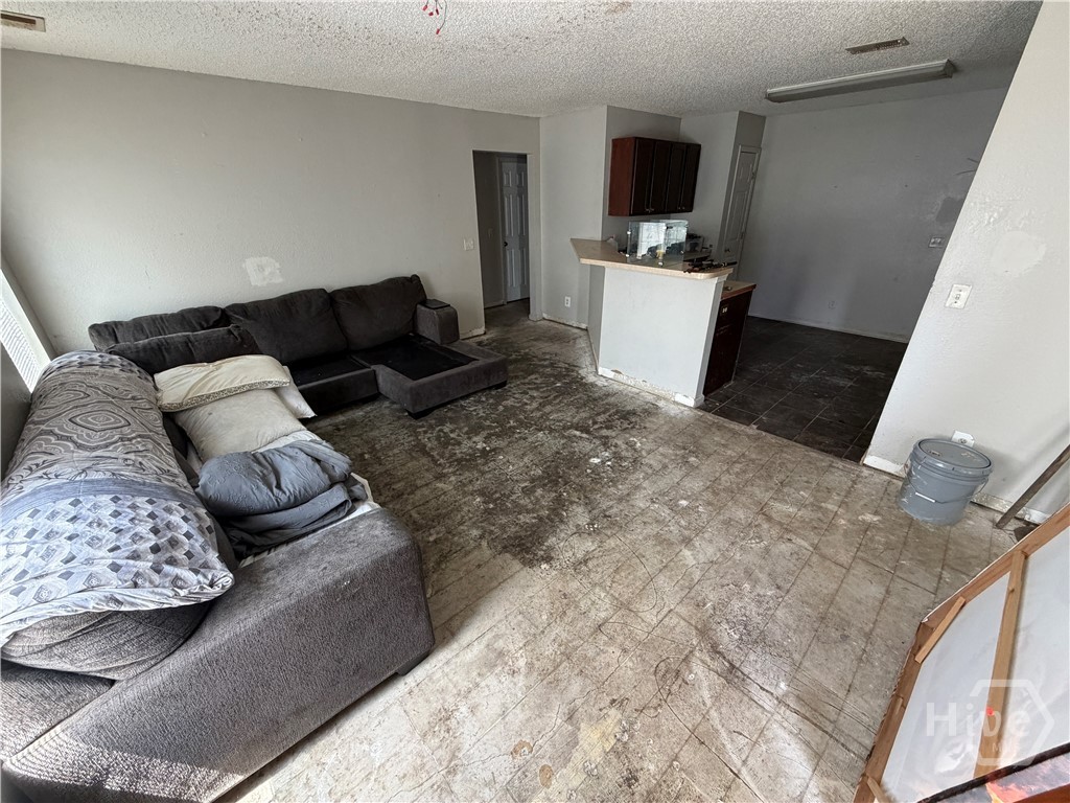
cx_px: 535
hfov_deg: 102.1
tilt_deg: -25.2
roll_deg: +1.3
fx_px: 433
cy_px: 402
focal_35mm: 14
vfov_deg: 85.7
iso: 320
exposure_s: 1/85
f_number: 2.2
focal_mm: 2.22
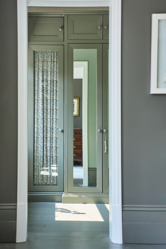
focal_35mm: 60
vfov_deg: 33.4
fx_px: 415
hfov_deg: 22.6
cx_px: 83
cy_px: 124
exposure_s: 1/60
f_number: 3.5
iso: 125
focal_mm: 60
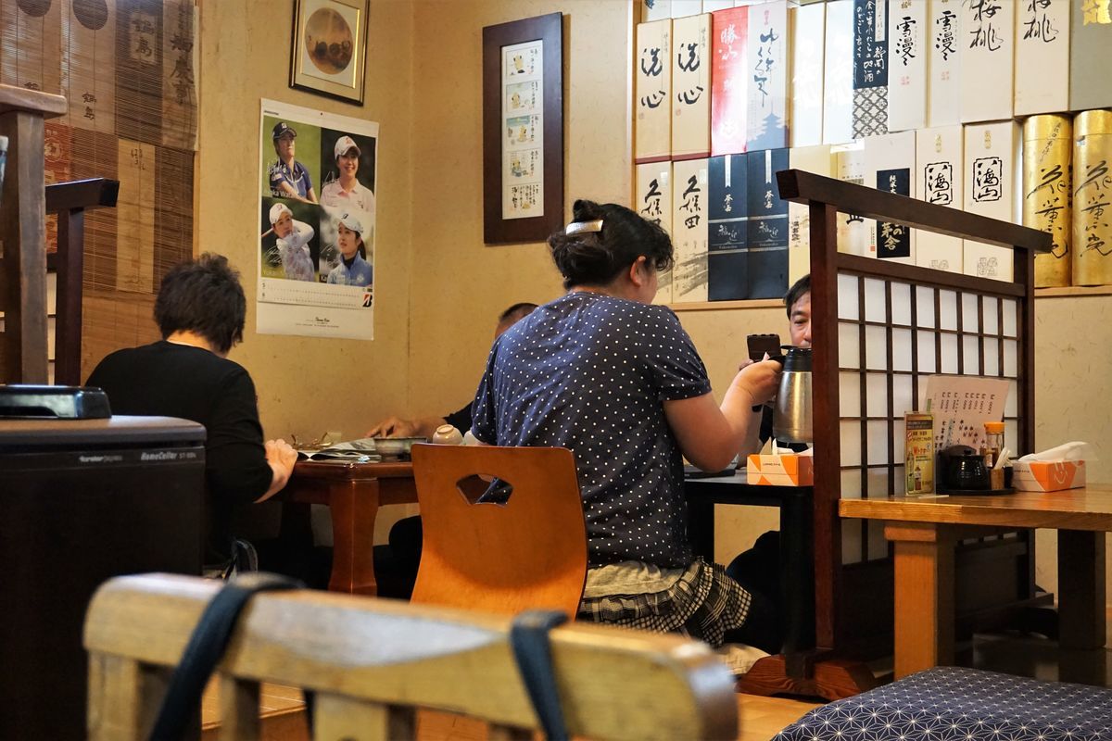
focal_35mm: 50
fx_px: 1529
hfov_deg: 40.0
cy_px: 370
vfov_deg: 27.3
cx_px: 556
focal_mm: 33
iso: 3200
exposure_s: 1/50
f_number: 5
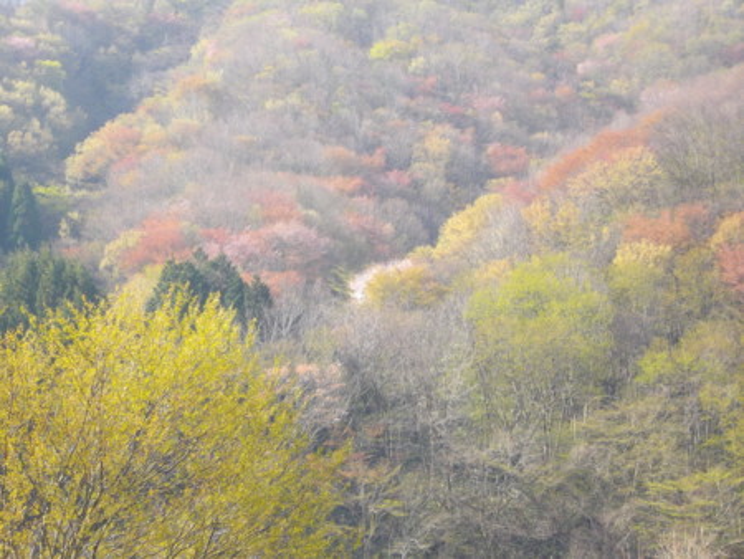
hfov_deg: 18.2
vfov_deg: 13.7
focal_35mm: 108
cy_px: 280
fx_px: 2322
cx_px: 372
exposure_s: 1/125
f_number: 5.9
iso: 155
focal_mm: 19.6
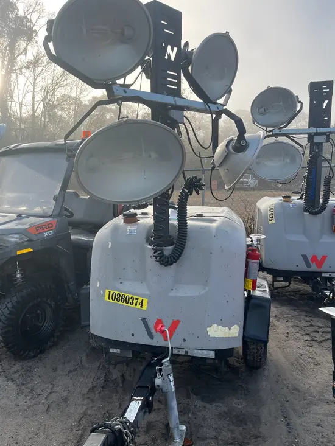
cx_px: 168
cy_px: 223
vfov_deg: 67.3
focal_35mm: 26
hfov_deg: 53.1
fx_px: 335
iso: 50
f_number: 1.6
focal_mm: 5.1
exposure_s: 1/920
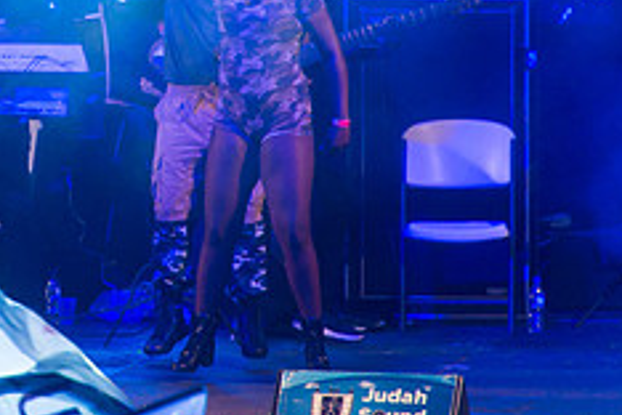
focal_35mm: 841
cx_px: -104
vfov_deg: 1.6
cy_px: -53
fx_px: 14529
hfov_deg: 2.5
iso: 2500
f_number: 5.6
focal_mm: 340
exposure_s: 1/200
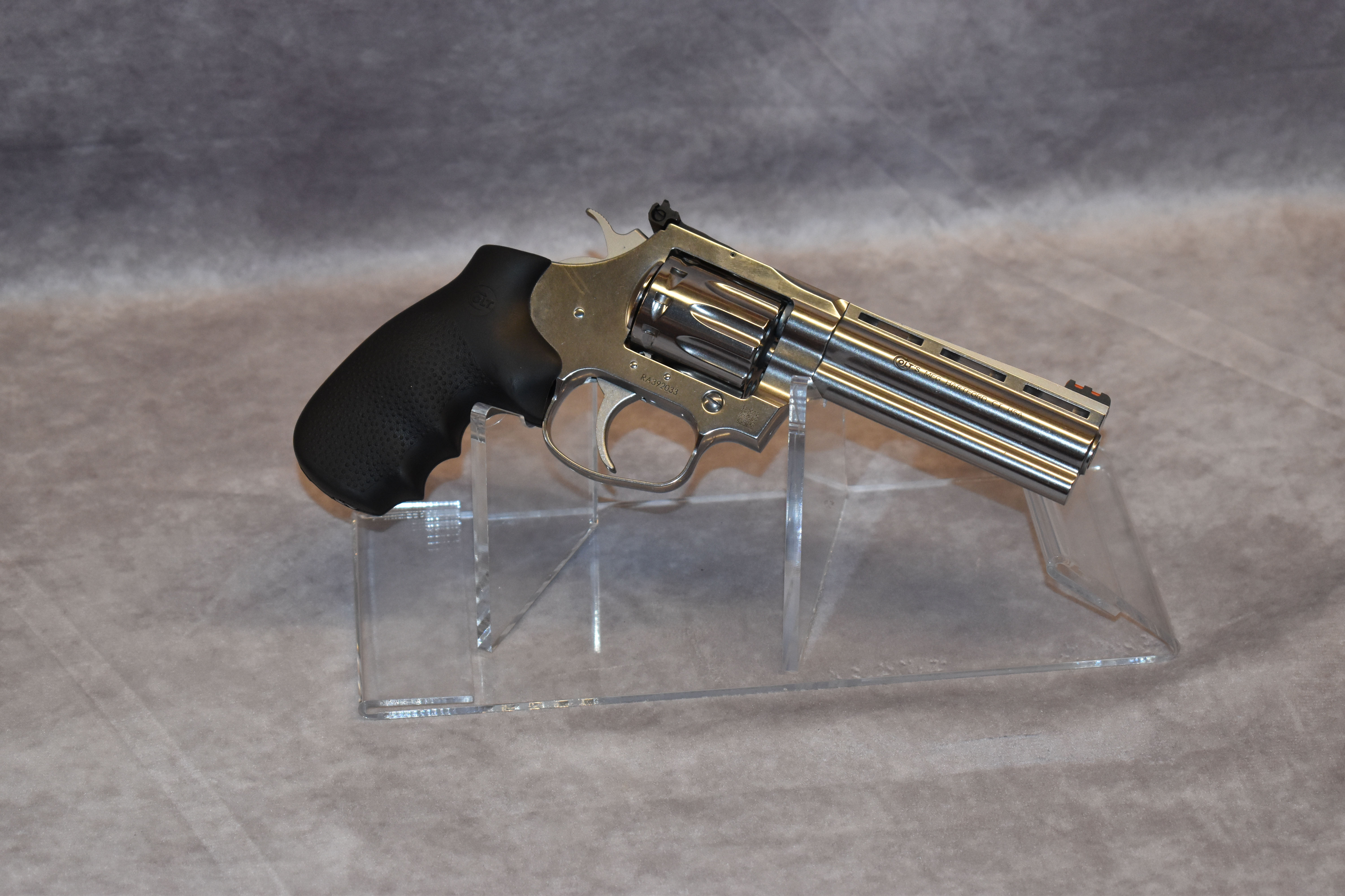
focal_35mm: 82
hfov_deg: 24.6
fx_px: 3082
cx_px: 672
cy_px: 448
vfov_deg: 16.6
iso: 1250
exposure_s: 1/200
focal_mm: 55
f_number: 5.6
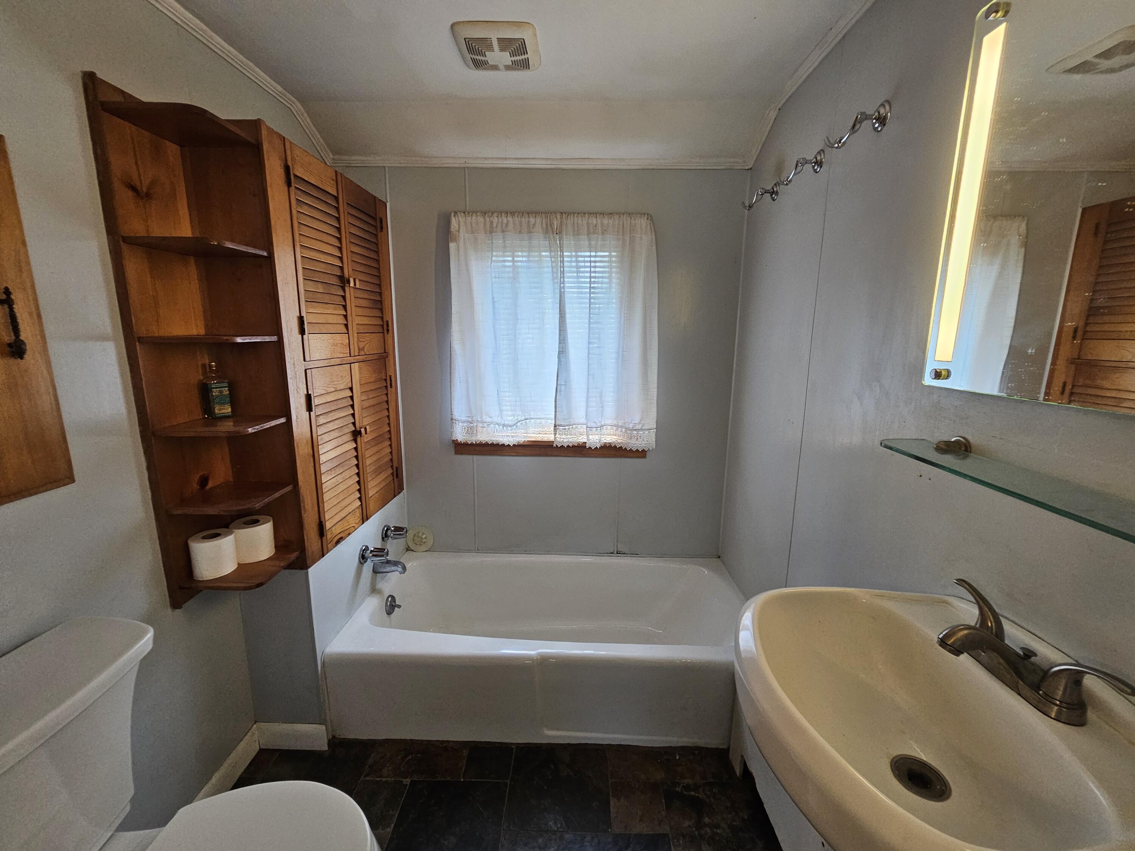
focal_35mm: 13
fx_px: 426
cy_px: 426
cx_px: 568
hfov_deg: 106.2
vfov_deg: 89.9
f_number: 2.2
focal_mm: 2.2
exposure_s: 1/60
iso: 250
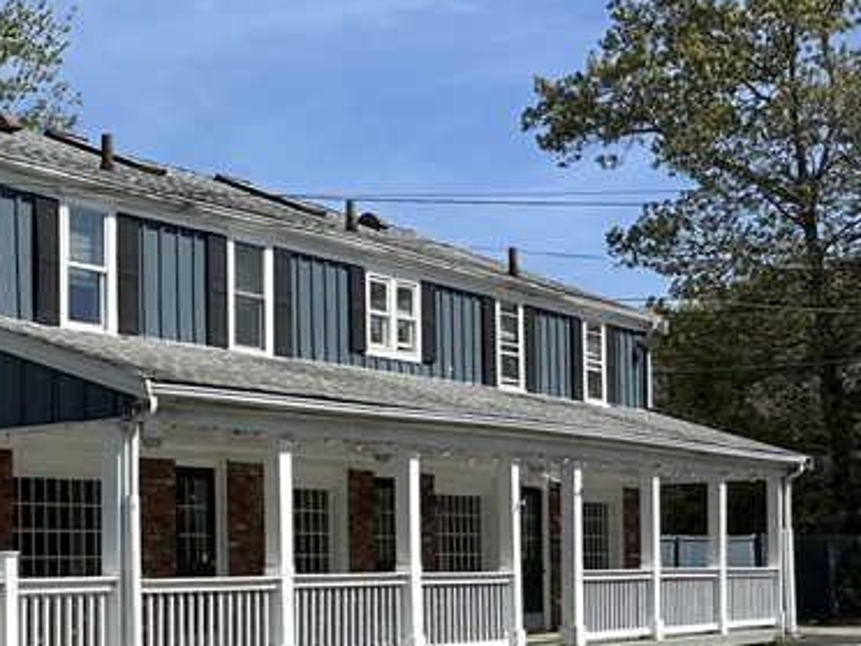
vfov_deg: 21.9
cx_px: -287
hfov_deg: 25.0
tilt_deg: -0.2
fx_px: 1642
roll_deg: +0.3
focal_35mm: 66
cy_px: 551
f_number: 1.78
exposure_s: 1/5525
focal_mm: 6.86
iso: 80
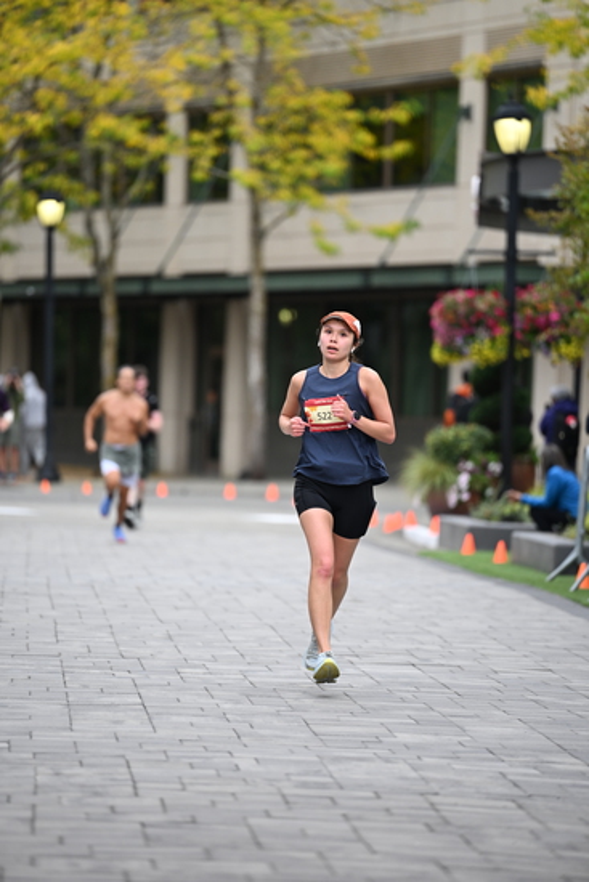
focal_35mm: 200
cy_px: 441
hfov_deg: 6.9
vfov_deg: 10.3
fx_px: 4905
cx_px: 294
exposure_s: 1/2000
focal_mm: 200
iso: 640
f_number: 2.8
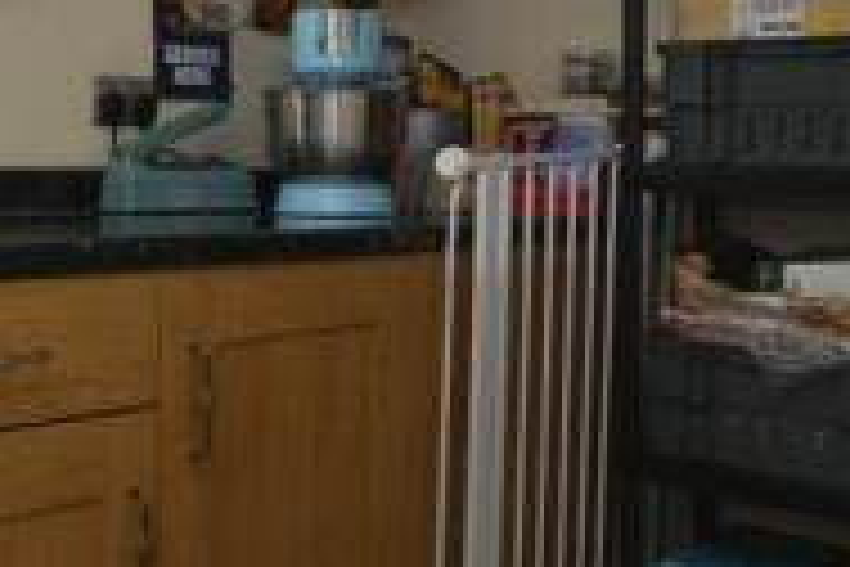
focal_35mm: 52
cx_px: 101
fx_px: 1228
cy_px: 191
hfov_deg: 36.1
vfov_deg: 25.9
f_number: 4
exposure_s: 1/60
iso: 400
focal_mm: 10
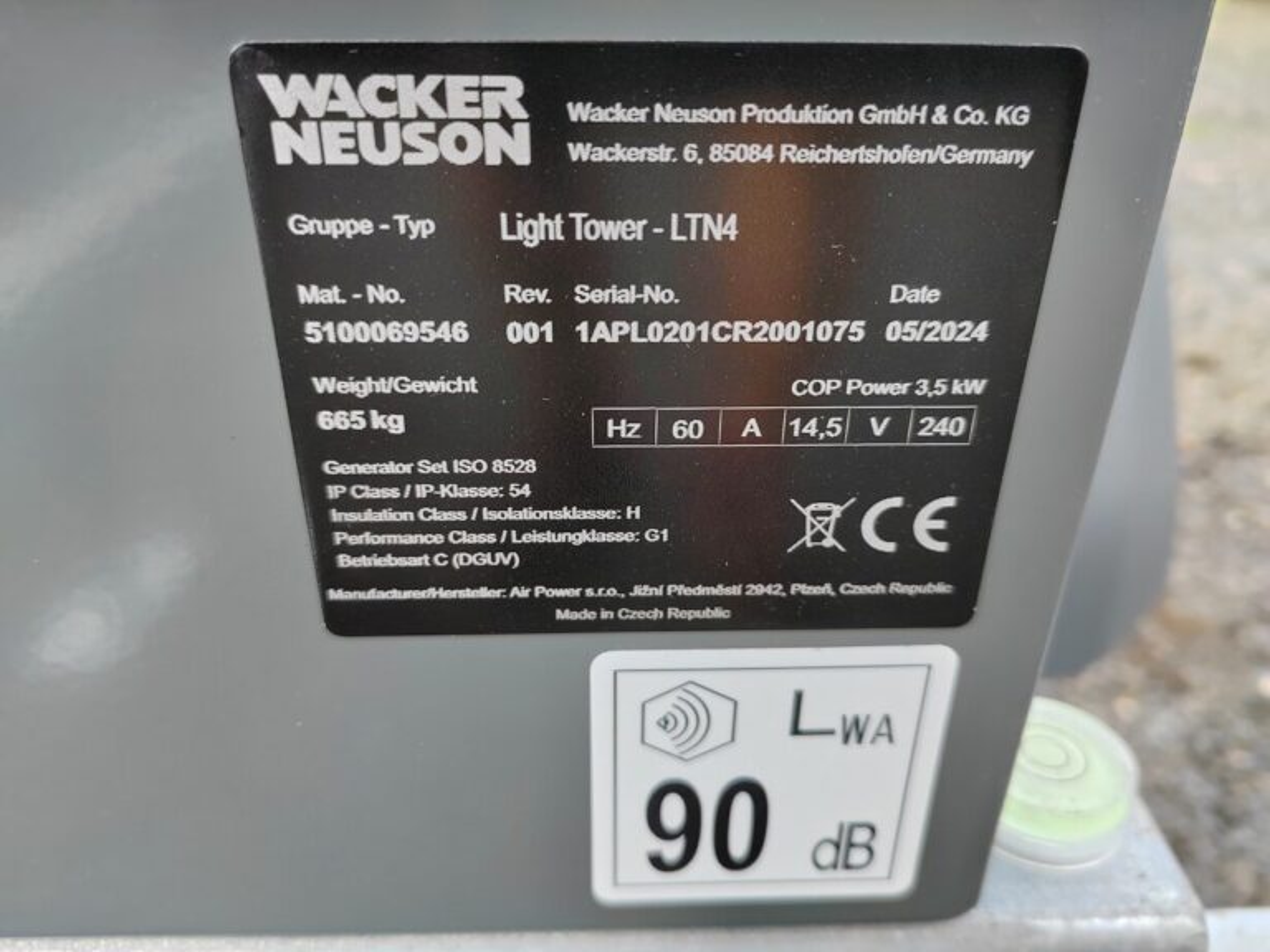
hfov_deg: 65.3
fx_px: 991
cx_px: 635
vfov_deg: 51.4
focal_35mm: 27
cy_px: 476
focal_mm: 5.52
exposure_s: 1/150
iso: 100
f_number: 1.9
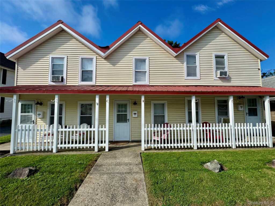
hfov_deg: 102.1
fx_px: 111
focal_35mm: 14
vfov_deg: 85.7
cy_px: 103
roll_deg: -0.3
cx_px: 138
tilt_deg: +2.0
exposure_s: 1/3106
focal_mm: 2.22
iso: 50
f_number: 2.2
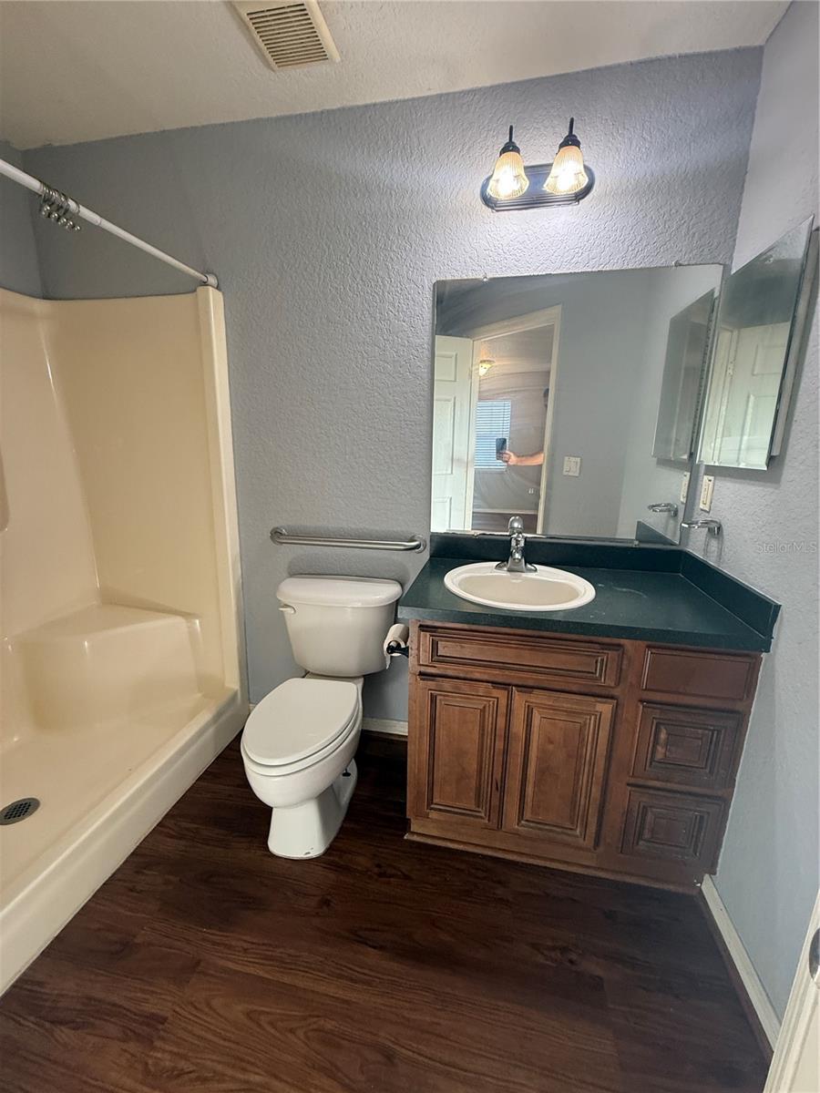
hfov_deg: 85.7
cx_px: 410
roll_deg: +0.9
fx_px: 442
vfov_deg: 102.1
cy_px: 546
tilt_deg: -13.6
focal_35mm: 14
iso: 200
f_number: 2.2
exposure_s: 1/60
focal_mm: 2.22
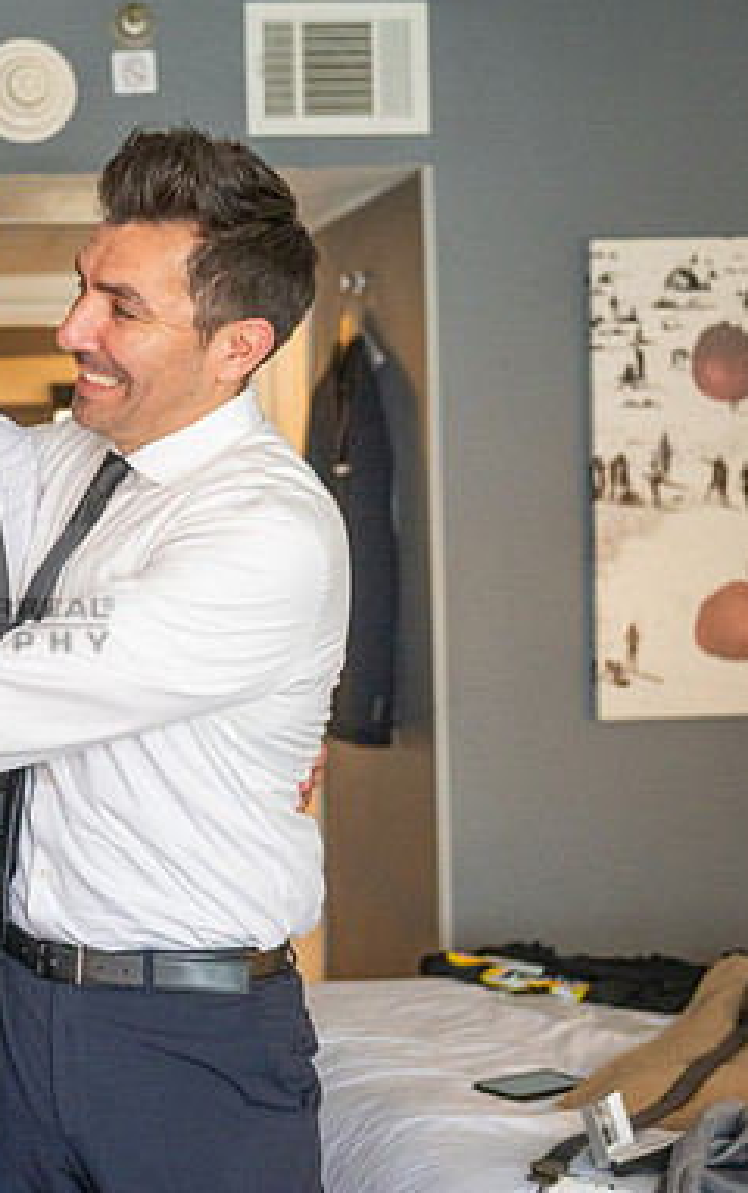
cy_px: 623
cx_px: -15
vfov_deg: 31.0
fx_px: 2149
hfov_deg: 19.1
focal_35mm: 66
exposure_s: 1/160
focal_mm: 38
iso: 1250
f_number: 3.2
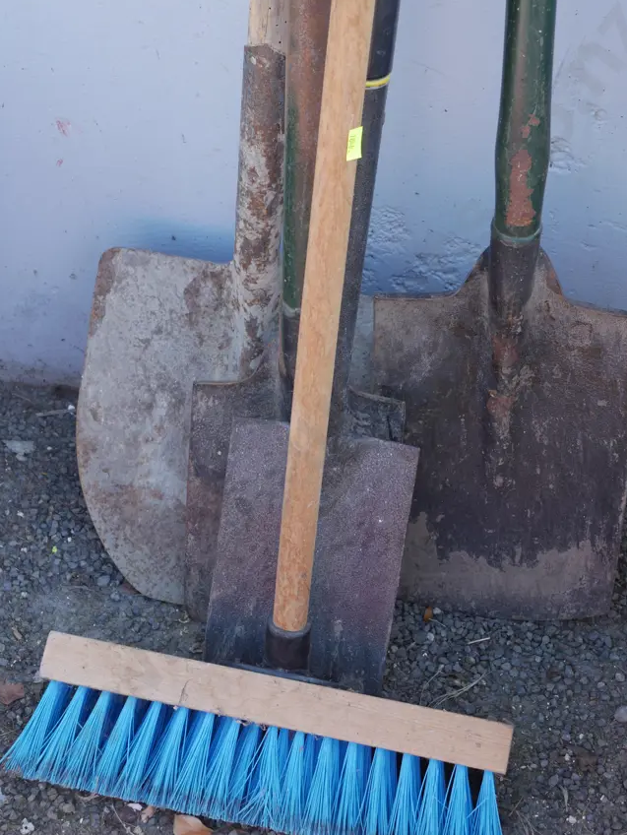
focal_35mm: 70
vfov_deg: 27.8
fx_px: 1689
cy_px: 418
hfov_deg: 21.0
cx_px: 331
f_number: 5.4
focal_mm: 29
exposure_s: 1/60
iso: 200
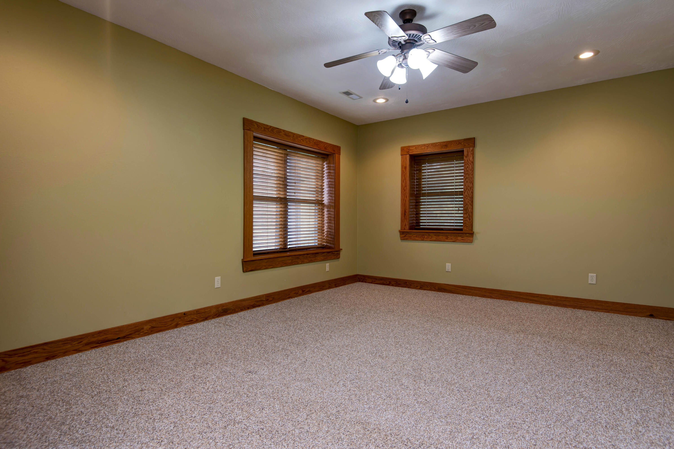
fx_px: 356
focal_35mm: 19
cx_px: 337
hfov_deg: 86.9
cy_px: 224
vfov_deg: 64.6
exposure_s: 1/6
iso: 125
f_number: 6.3
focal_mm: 19
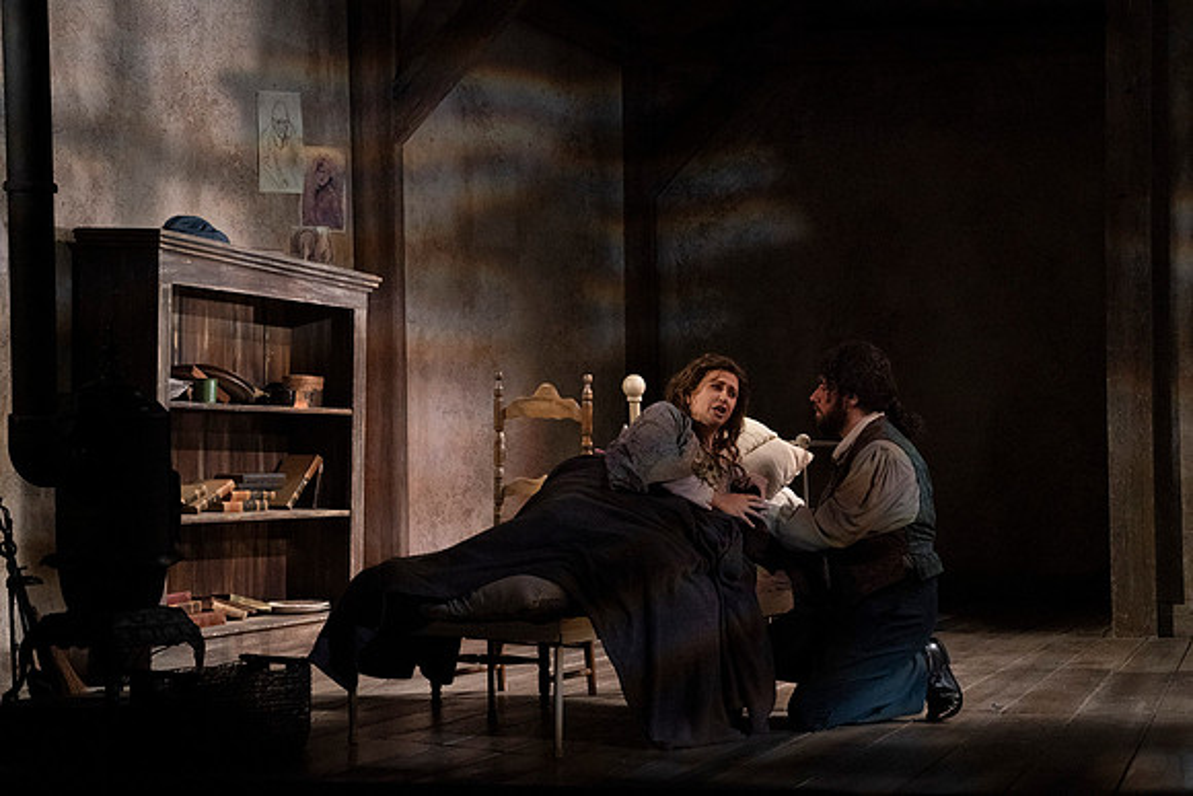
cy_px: 398
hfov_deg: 10.3
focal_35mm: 200
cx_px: 596
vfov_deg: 6.9
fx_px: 6629
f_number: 9
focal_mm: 200
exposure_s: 1/400
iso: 16000
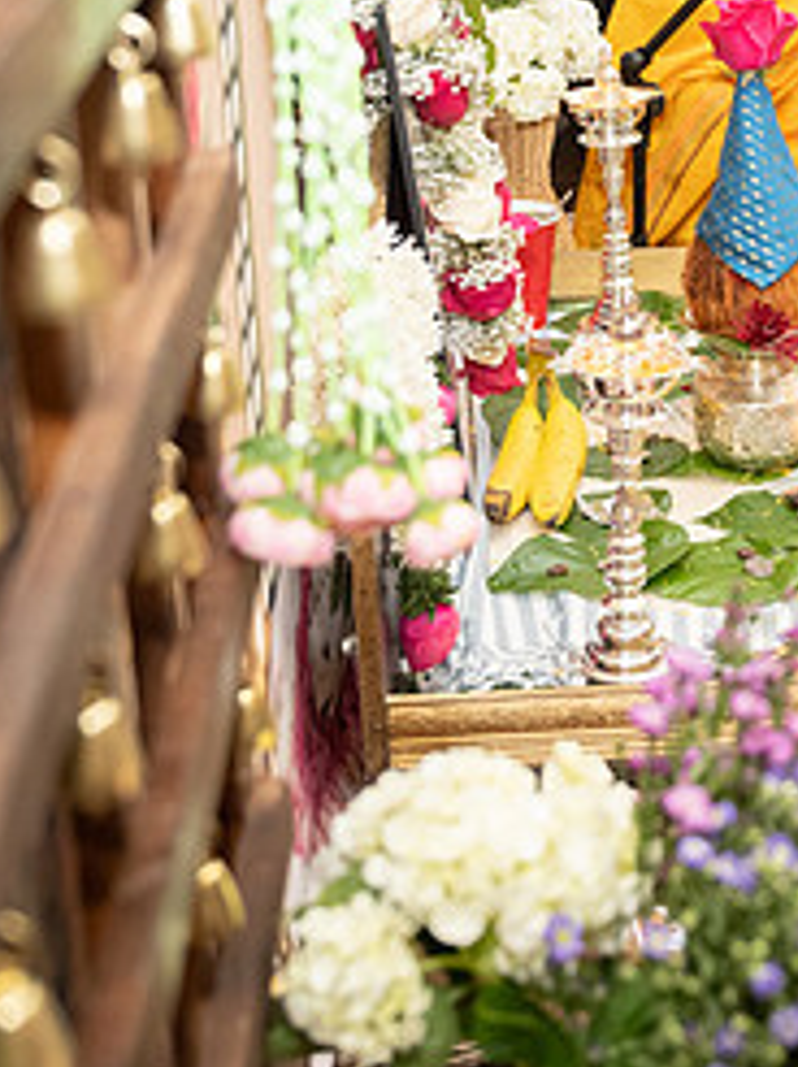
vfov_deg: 24.1
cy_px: 251
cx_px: 802
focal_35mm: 80
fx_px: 2463
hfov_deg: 17.9
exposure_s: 1/160
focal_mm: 33
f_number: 3.2
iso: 1000
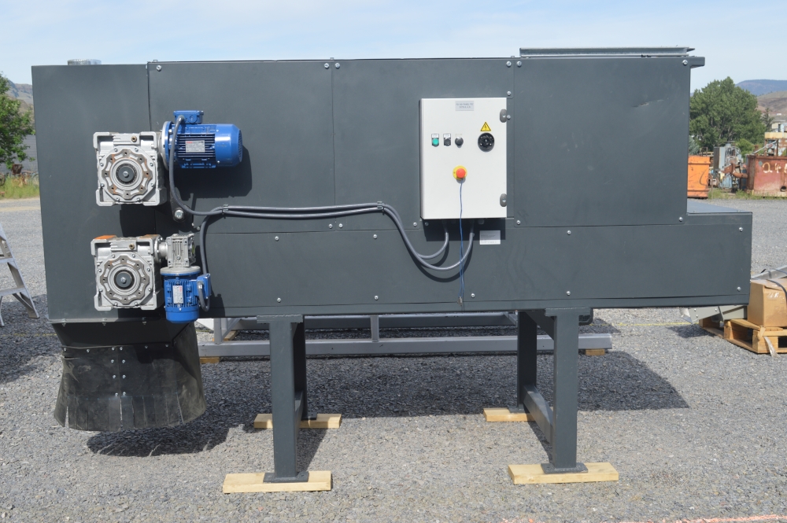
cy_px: 262
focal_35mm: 39
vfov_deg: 34.2
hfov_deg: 49.6
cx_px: 394
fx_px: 852
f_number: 7.1
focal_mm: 26
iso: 100
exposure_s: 1/200
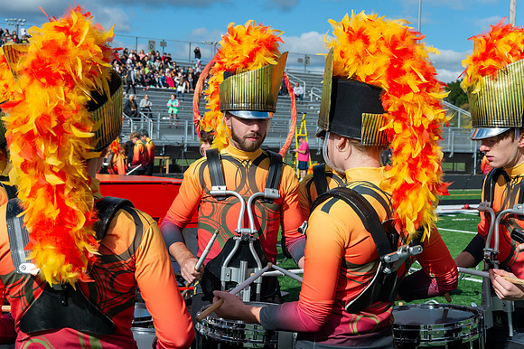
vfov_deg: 22.6
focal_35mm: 60
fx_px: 871
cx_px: 253
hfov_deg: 33.5
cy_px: 169
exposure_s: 1/4000
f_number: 10
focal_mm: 58
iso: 1600
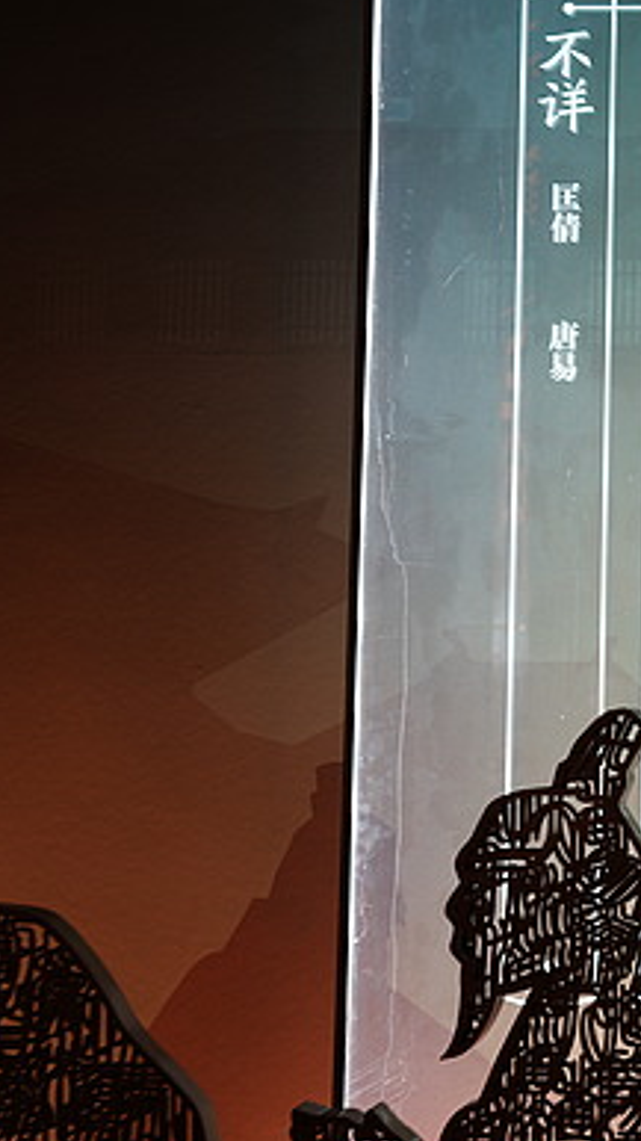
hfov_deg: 15.0
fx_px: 2256
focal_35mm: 75
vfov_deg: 28.3
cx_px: 972
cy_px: 461
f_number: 2.8
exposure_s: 1/6
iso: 125
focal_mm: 35.3
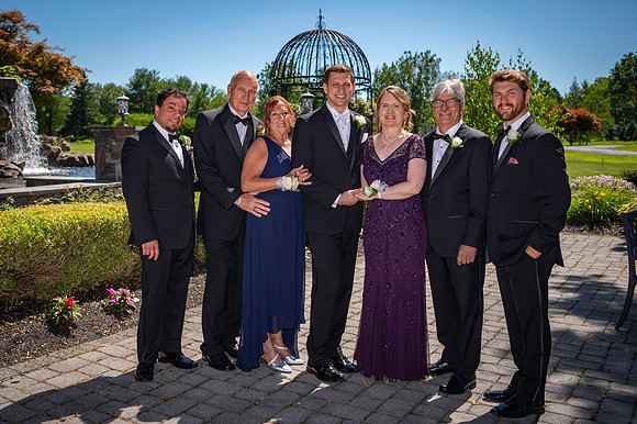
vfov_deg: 33.2
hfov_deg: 48.1
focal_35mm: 40
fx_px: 709
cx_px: 259
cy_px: 184
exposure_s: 1/5000
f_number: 3.2
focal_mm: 32
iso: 100
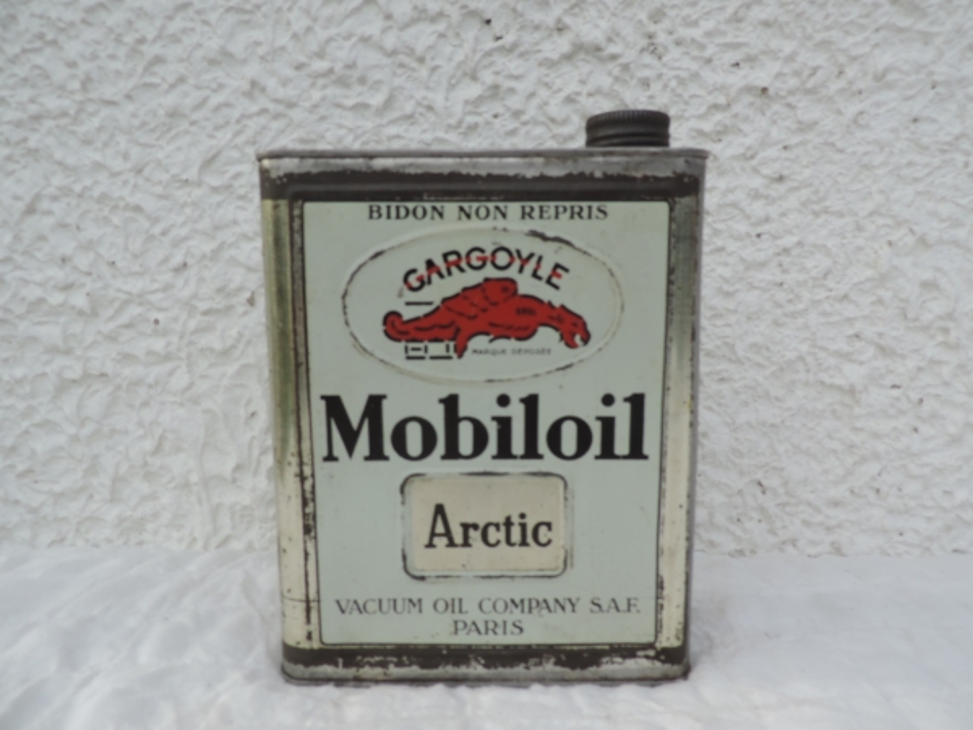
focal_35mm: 24
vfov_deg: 56.8
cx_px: 486
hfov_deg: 71.6
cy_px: 365
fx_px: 675
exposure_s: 1/500
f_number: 3
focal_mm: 4.3
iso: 80
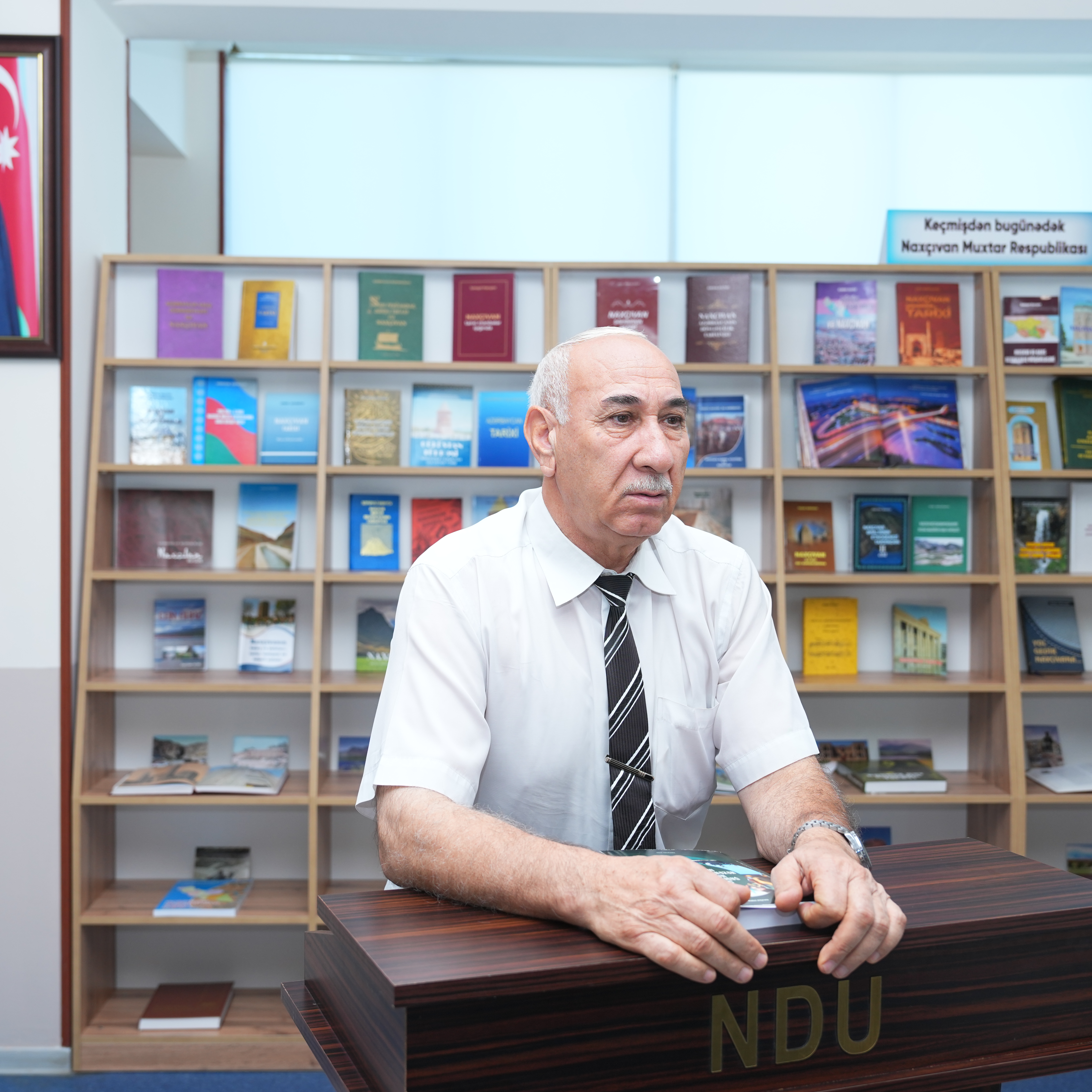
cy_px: 548
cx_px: 548
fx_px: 1535
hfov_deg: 39.2
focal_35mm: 43
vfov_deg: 39.2
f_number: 4
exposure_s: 1/125
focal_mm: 33
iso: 400
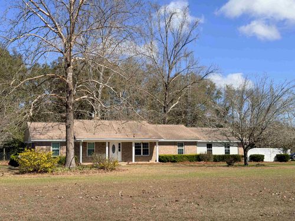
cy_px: 110
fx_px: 409
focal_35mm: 48
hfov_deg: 39.7
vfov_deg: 30.3
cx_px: 148
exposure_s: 1/5208
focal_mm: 6.76
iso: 64
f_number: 1.78
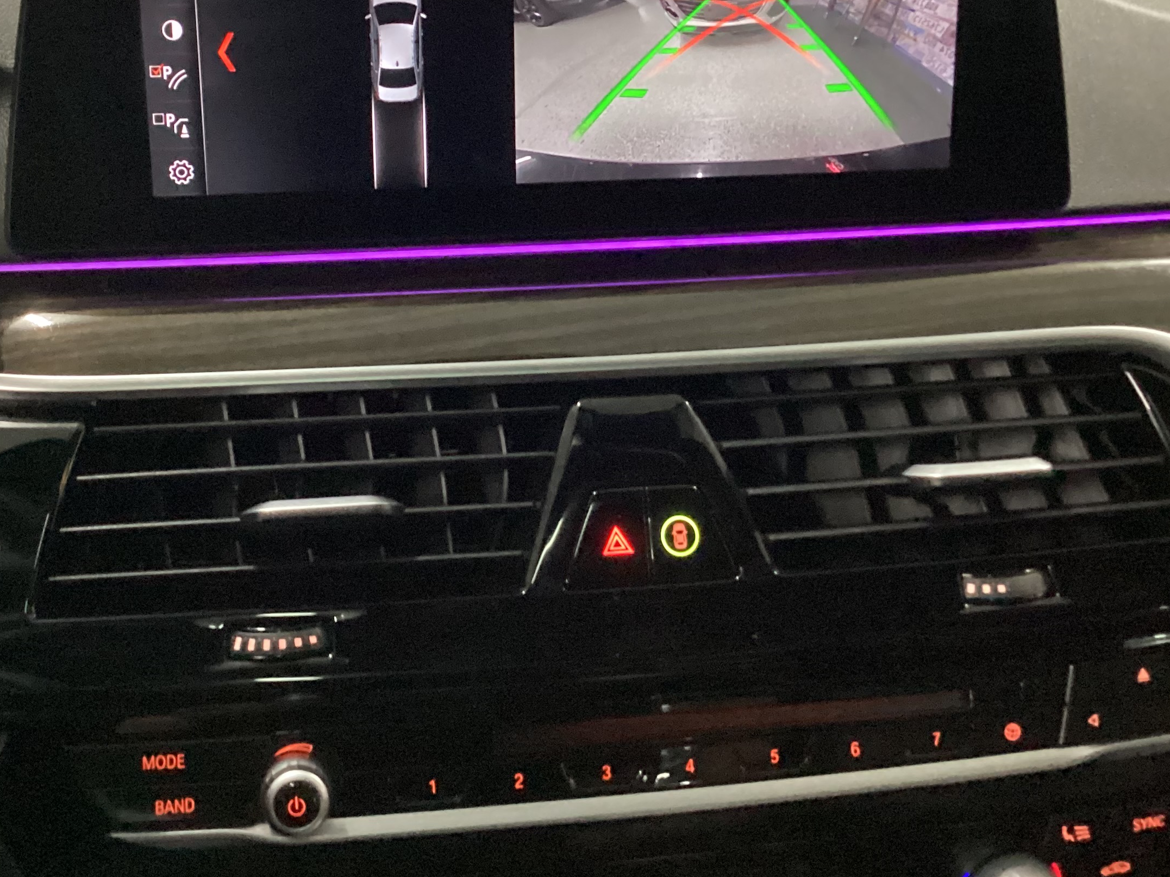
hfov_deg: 40.4
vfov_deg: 30.7
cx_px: 525
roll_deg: -1.2
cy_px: 299
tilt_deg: -23.1
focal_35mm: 47
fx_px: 1589
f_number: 2.4
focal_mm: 3.3
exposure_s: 1/20
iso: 640
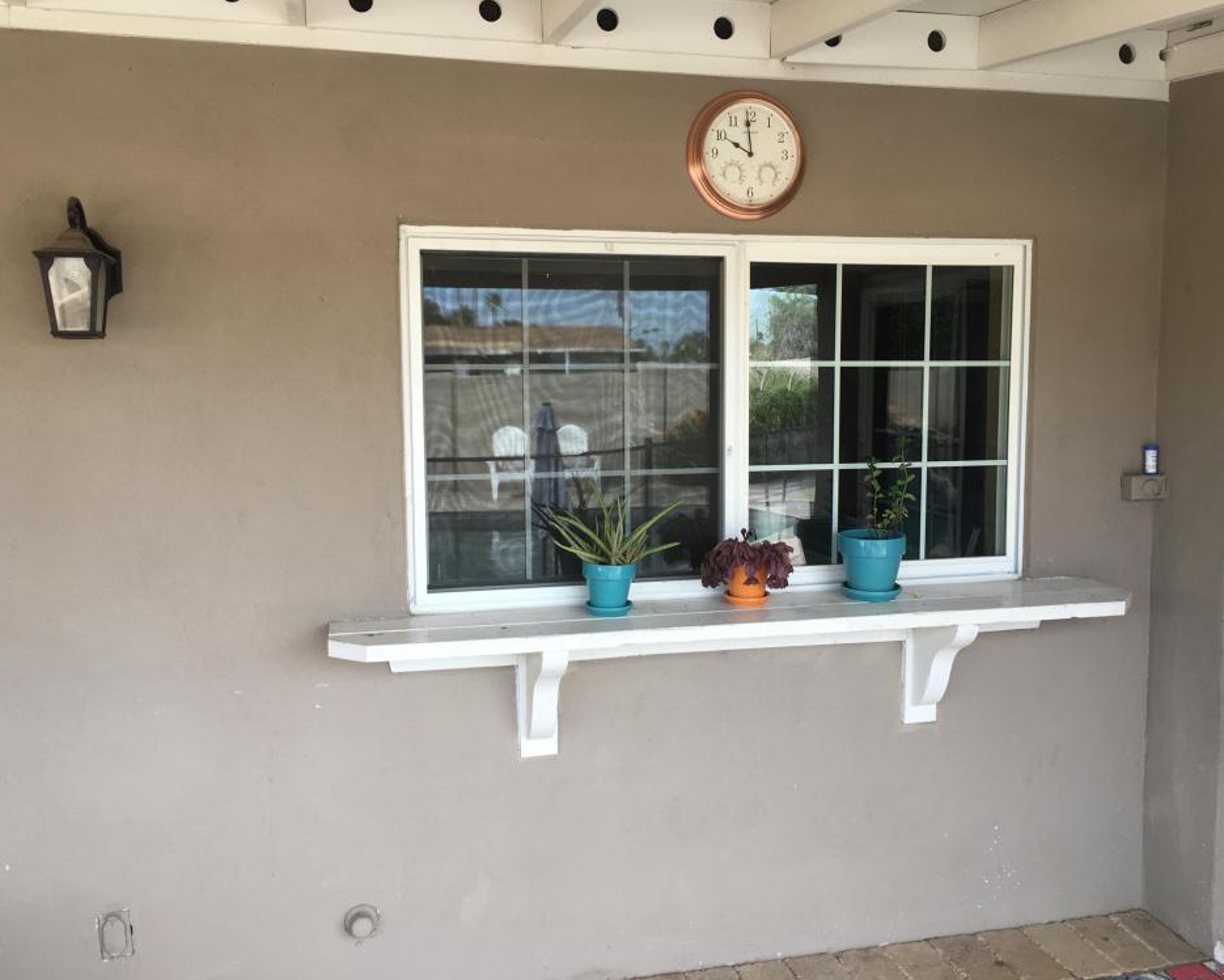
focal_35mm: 31
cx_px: 636
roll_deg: +0.6
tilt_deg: -5.4
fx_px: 1123
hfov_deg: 57.2
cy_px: 480
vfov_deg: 47.1
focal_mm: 4.15
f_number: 2.2
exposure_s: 1/120
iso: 25
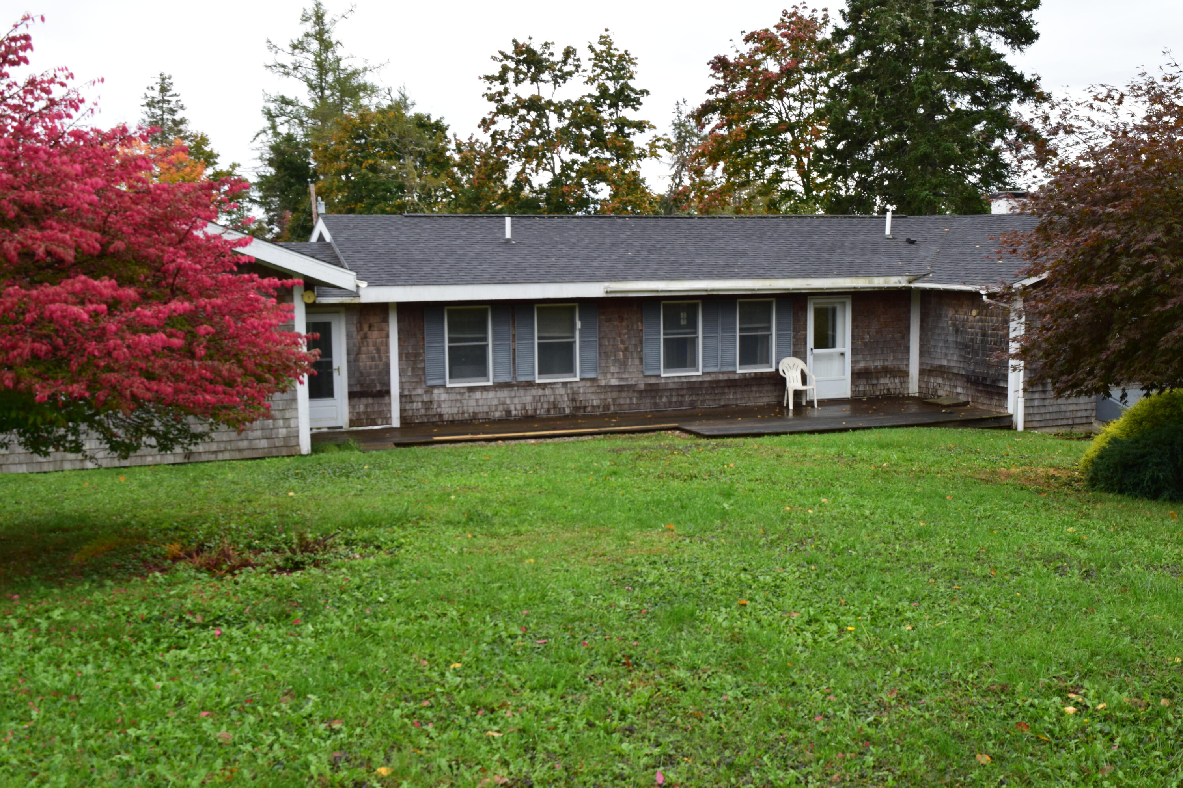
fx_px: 1183
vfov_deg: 36.9
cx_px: 592
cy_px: 394
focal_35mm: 36
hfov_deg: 53.1
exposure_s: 1/250
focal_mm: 24
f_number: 10
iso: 400
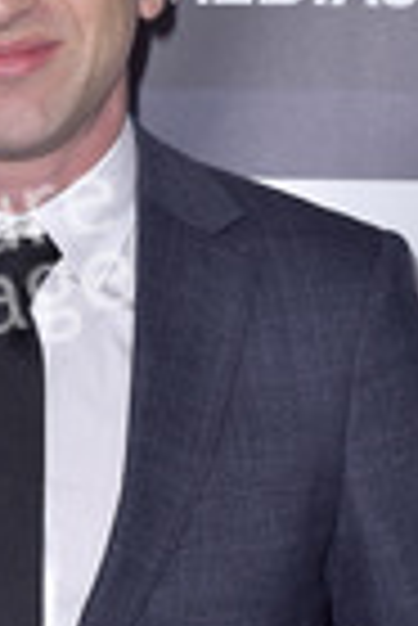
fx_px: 3492
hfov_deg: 6.8
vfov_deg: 10.2
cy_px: 509
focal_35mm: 201
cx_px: 34
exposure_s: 1/320
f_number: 6.3
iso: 500
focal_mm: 70
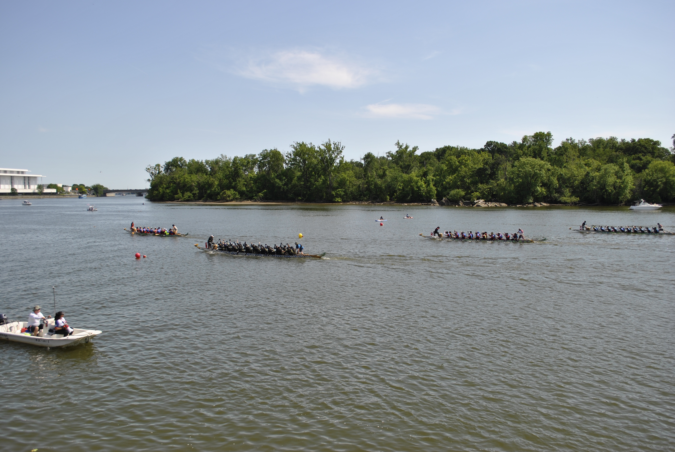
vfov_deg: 43.7
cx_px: 338
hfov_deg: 61.9
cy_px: 226
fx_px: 563
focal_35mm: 30
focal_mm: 20
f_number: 5
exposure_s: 1/800
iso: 100
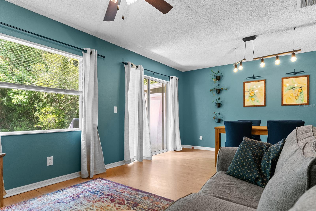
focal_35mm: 21
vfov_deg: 59.5
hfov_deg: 81.2
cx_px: 158
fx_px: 184
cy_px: 106
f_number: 8
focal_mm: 21
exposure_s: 1/6
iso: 400
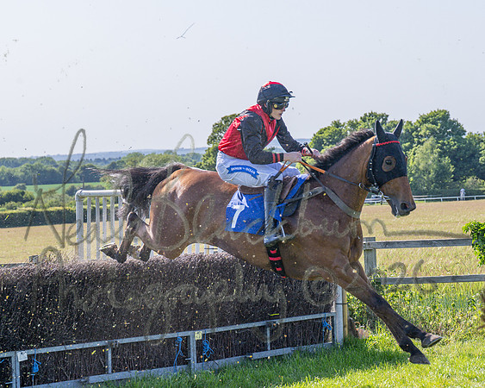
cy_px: 194
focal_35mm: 122
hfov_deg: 15.7
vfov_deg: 12.6
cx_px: 250
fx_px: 1757
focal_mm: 70
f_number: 4
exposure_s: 1/2000
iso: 200
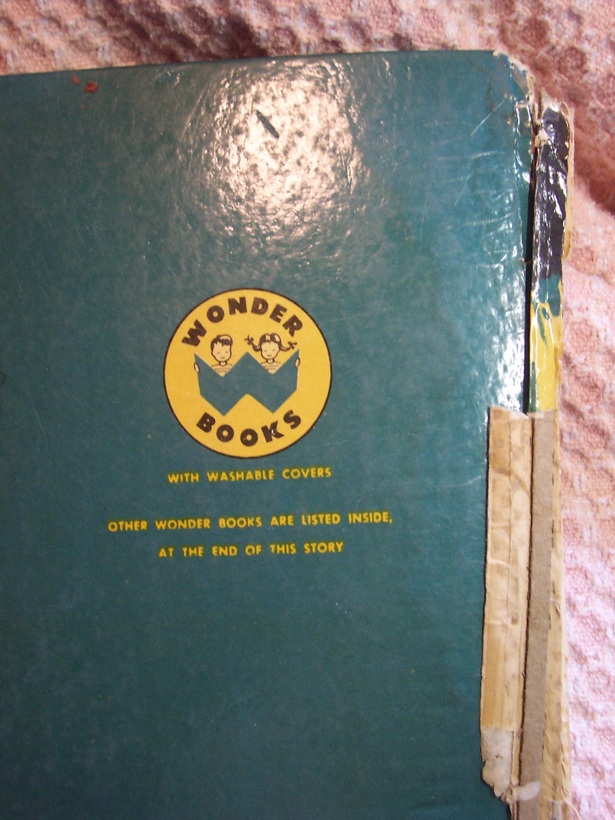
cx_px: 308
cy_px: 410
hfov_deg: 38.7
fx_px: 876
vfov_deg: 50.1
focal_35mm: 37
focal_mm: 5.6
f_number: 2.8
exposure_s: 1/30
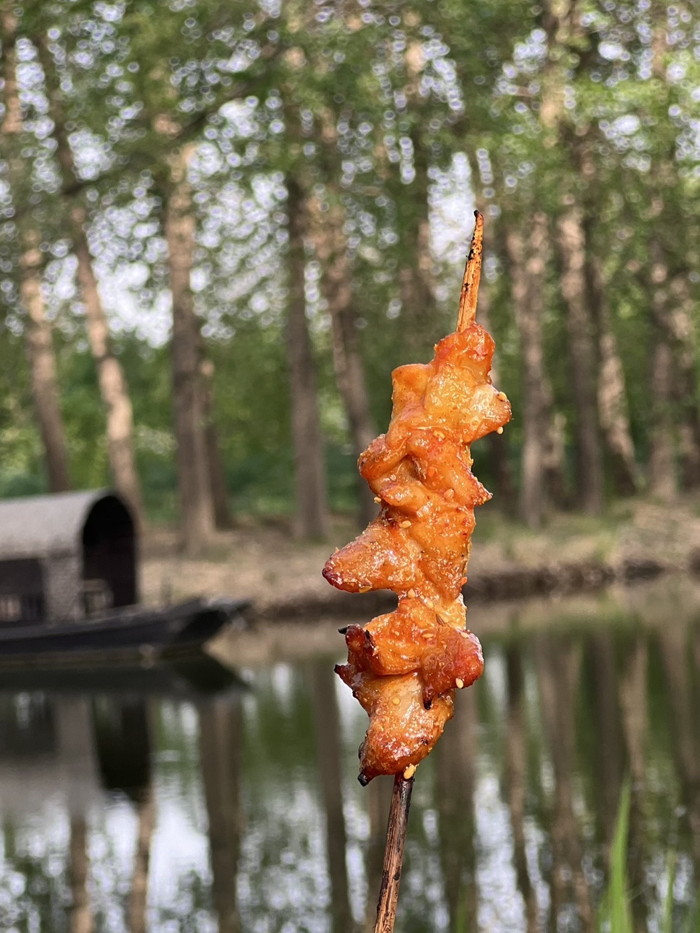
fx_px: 3047
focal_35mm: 113
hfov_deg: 13.1
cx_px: 314
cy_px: 607
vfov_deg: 17.4
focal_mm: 9
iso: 40
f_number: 2.8
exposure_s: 1/121
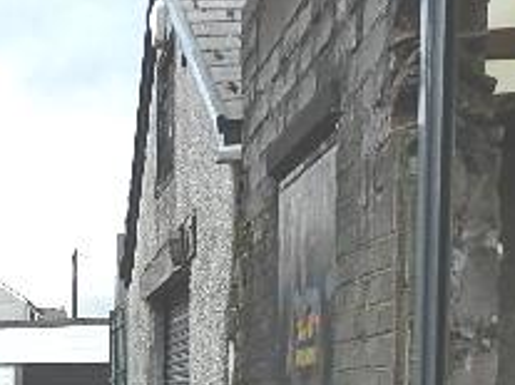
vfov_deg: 19.0
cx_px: -127
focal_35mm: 71
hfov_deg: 24.4
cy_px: 514
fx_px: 1056
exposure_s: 1/640
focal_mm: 4
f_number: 3.4
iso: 160
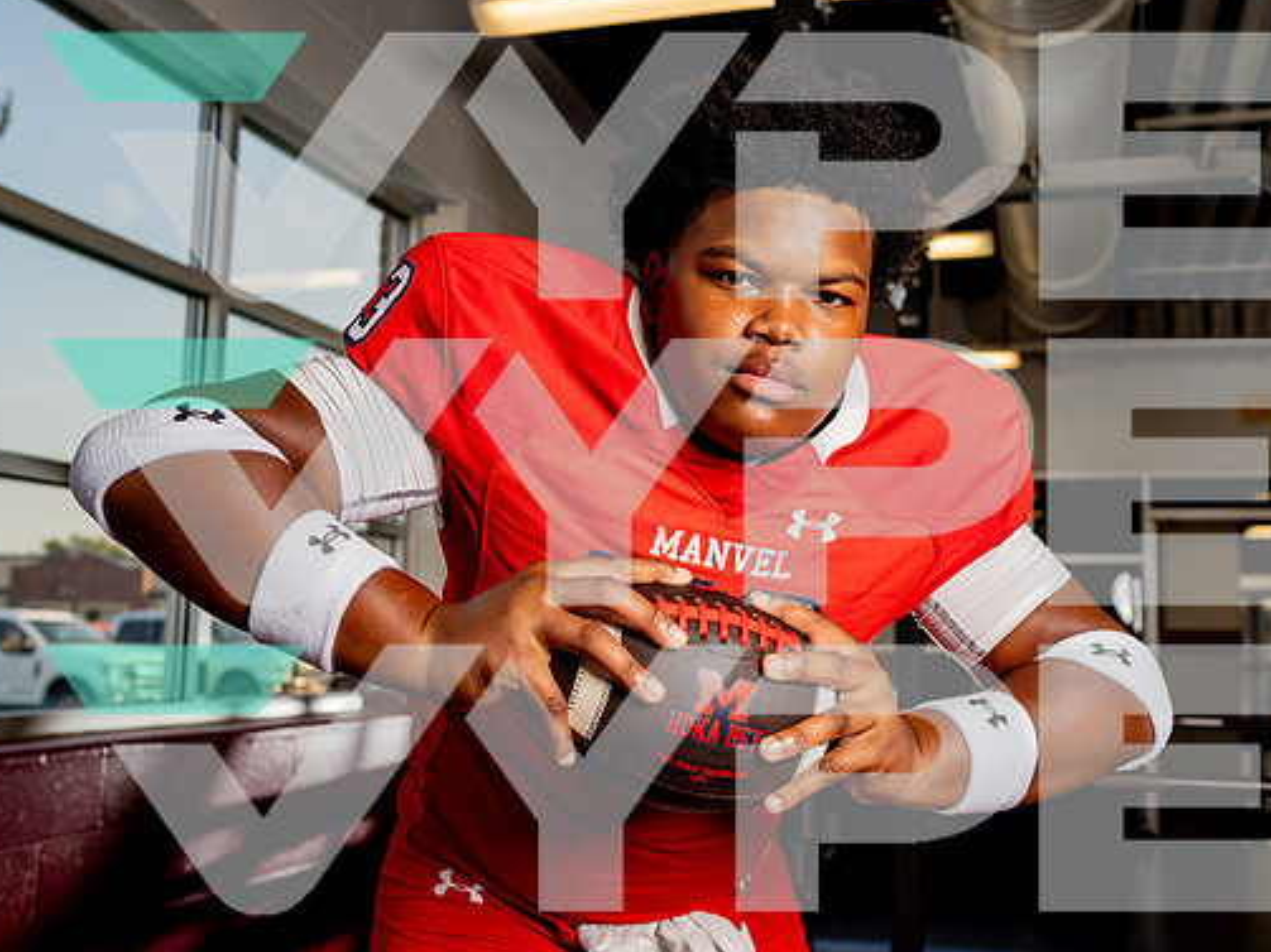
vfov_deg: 36.8
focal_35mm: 39
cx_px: 695
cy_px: 473
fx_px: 1432
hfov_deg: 47.8
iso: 100
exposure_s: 1/200
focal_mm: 35
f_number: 4
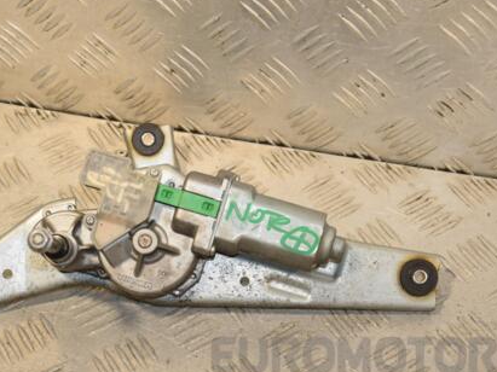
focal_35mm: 80
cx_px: 189
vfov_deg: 18.4
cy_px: 194
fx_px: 1148
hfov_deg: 24.4
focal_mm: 38
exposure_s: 1/200
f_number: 8
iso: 800
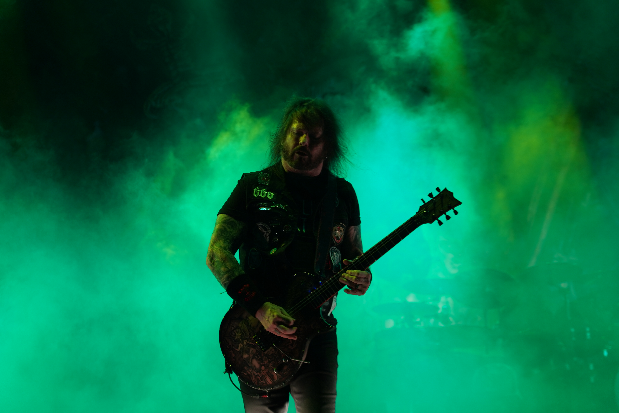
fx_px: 1358
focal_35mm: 79
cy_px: 206
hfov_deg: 25.7
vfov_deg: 17.3
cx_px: 310
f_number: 4
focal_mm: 79
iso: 250
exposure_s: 1/100
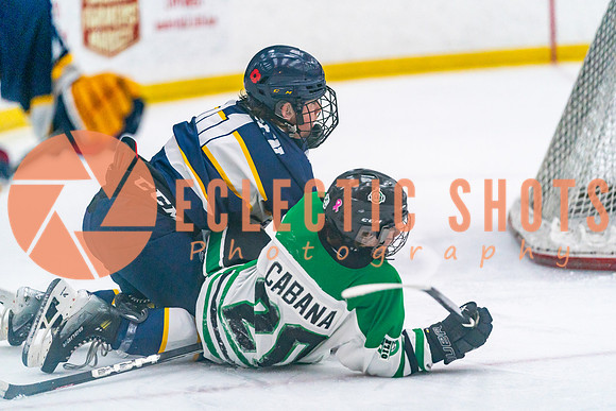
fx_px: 3149
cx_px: 308
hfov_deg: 11.2
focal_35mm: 184
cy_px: 206
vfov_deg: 7.5
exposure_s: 1/1600
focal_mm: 184
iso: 4000
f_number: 2.8
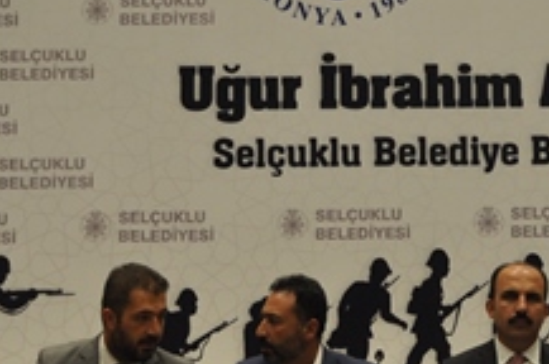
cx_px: 514
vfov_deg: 11.4
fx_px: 1819
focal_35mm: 119
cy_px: 42
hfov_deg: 16.9
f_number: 4
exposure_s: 1/60
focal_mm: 27
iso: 560
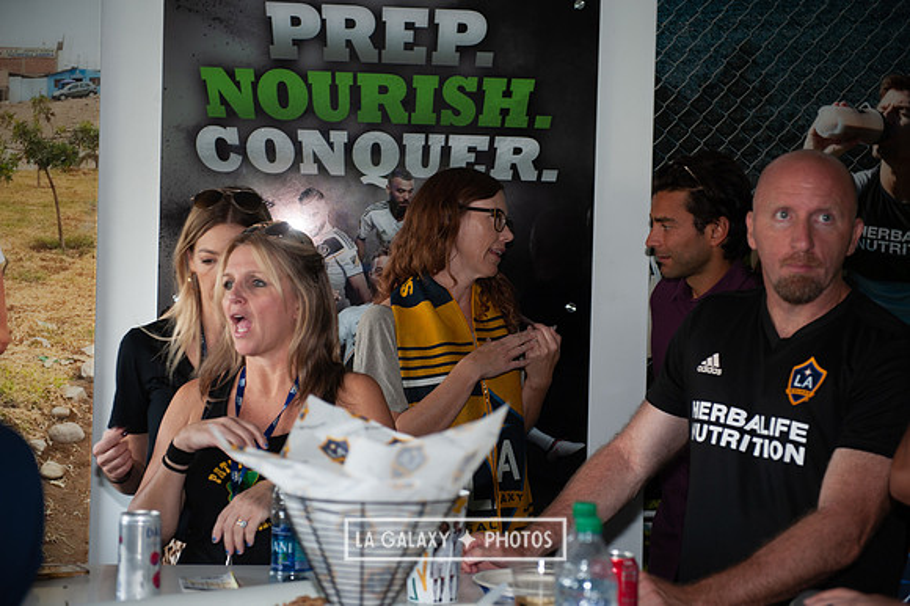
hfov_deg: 28.9
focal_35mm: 70
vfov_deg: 19.4
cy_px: 303
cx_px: 455
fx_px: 1768
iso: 200
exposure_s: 1/60
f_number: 3.5
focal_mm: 70
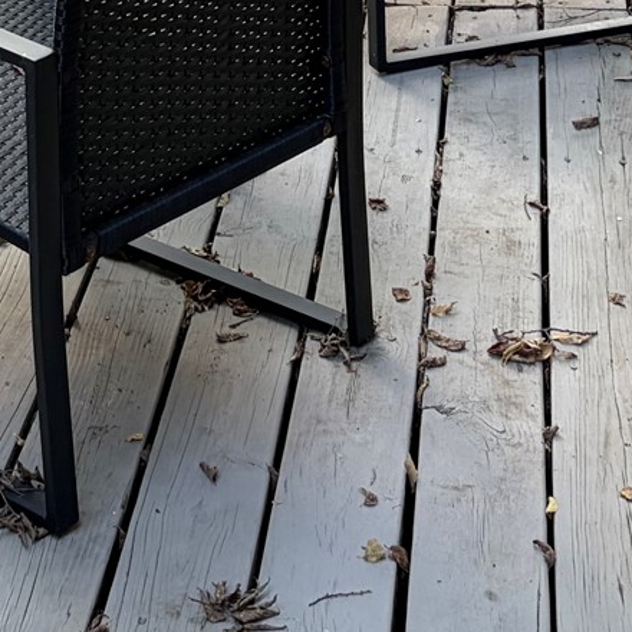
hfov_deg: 15.8
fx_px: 2210
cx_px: -69
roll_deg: +3.4
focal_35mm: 107
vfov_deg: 15.1
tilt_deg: -10.2
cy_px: -316
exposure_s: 1/125
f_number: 1.6
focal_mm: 5.96
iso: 40
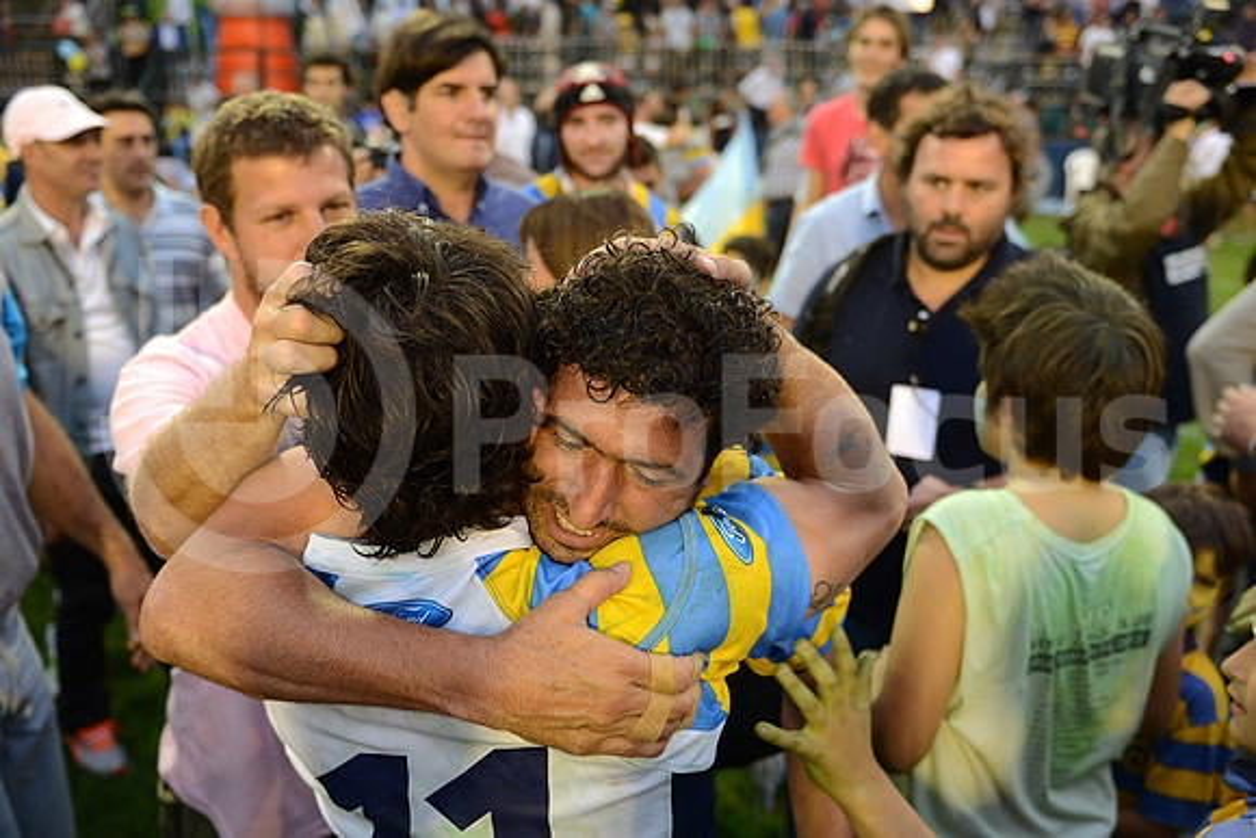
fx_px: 1012
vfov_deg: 45.0
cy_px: 419
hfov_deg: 63.6
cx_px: 628
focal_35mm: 29
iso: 1600
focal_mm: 29
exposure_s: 1/1000
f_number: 2.8
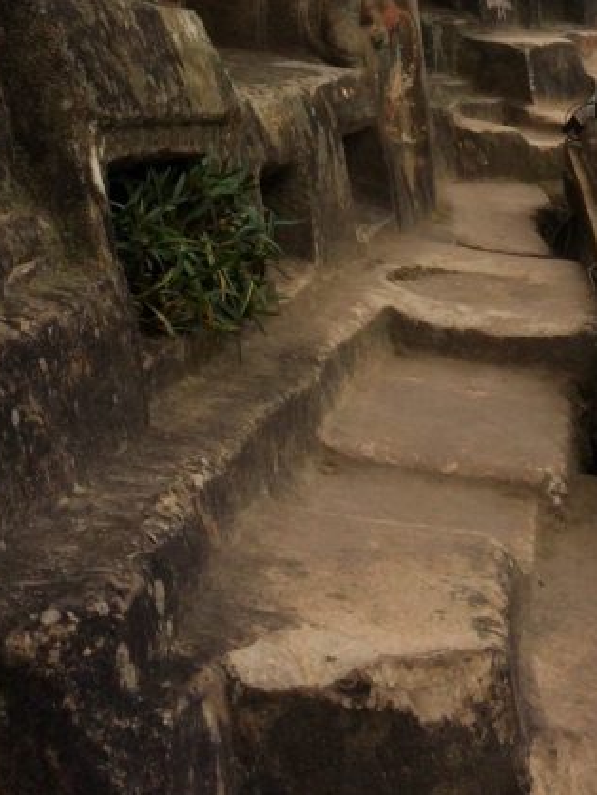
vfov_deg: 25.0
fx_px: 1631
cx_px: 432
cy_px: -126
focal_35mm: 71
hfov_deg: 20.6
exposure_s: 1/1642
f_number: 2.2
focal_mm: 4.15
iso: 32
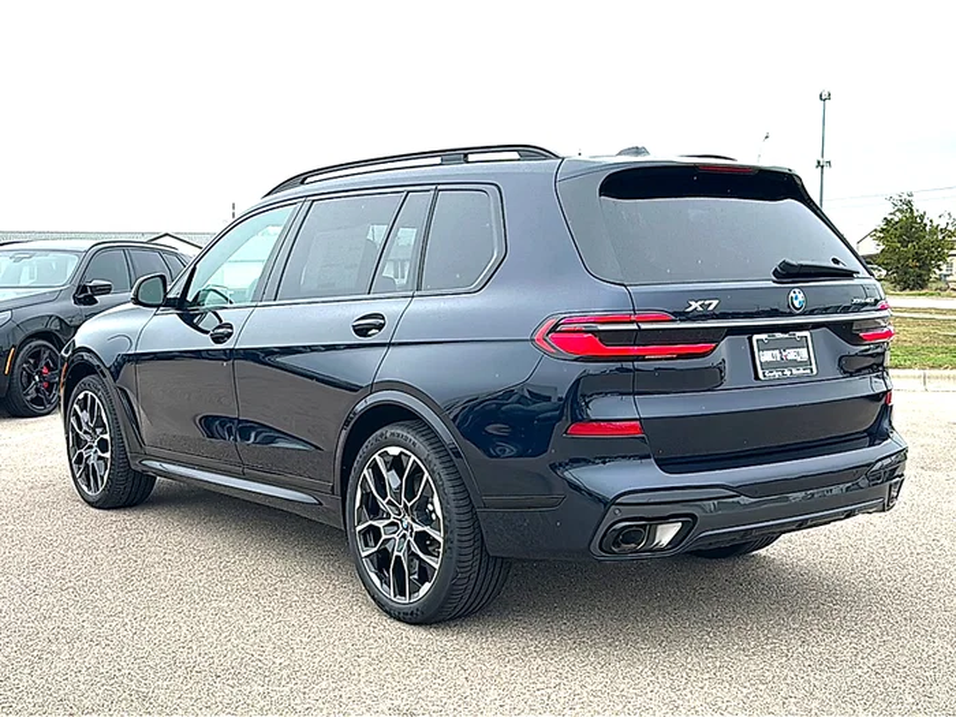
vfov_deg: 37.7
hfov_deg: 49.0
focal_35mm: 38
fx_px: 1049
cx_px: 478
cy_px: 358
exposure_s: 1/1134
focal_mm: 6.86
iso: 80
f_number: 1.78
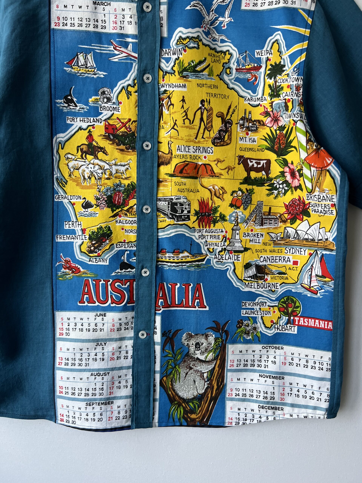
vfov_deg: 67.3
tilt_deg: -13.2
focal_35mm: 26
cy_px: 242
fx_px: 363
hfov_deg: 53.1
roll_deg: +1.6
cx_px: 181
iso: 125
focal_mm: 5.7
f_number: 1.5
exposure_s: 1/115
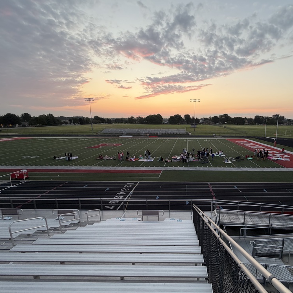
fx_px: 163
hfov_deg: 82.1
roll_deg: -0.2
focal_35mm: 17
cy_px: 149
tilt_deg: -9.1
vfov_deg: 84.0
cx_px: 186
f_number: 2.2
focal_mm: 2.22
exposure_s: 1/121
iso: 125
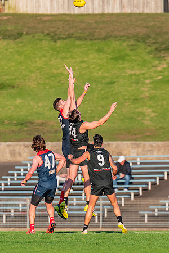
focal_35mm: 685
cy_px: 137
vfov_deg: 3.0
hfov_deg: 2.0
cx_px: 78
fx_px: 4823
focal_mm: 420
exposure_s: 1/1600
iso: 800
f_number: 6.3
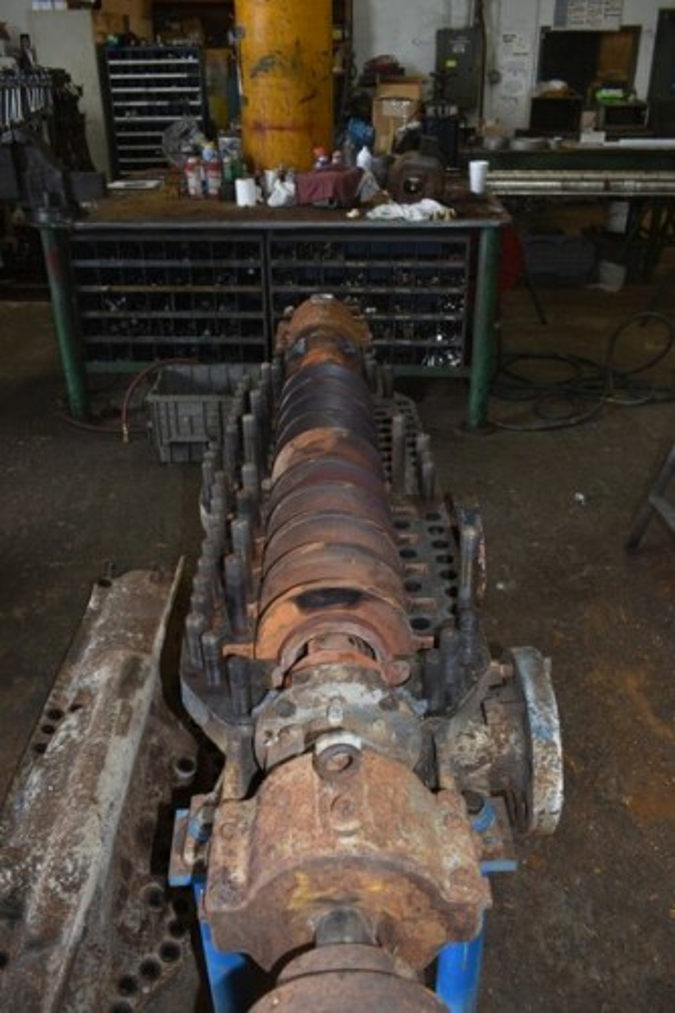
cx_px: 338
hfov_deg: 43.6
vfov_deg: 61.9
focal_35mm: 30
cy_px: 506
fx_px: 844
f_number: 5.6
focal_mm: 20
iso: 220
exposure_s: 1/30
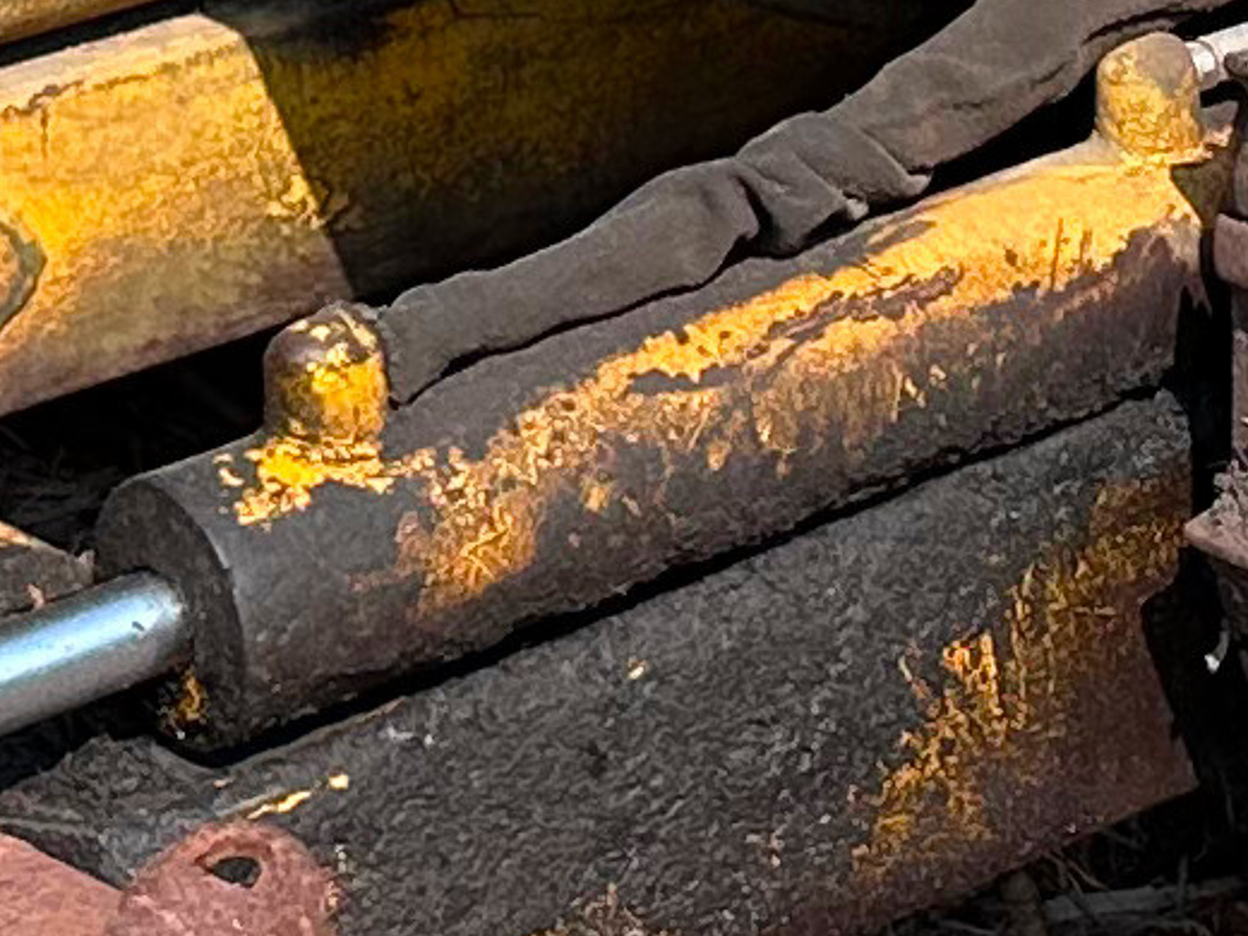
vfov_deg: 7.7
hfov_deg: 10.1
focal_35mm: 186
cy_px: -838
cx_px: 2153
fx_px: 6706
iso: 80
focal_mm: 6.86
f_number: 1.78
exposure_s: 1/2732
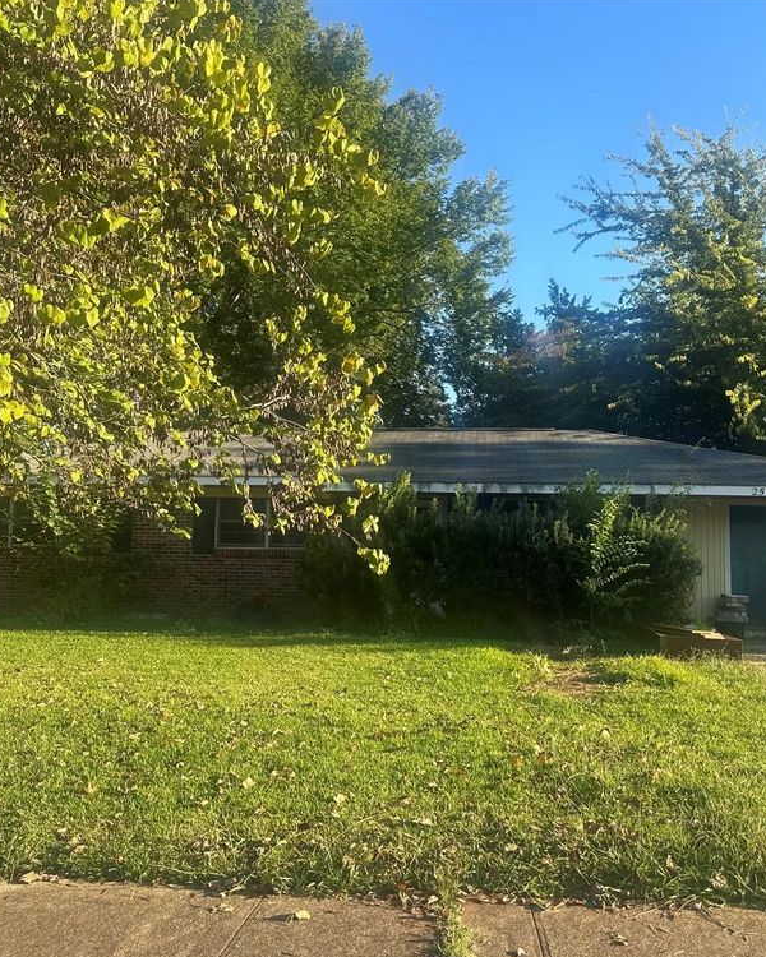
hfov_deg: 45.8
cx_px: 394
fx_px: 907
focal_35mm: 32
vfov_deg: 55.7
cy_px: 486
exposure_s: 1/1019
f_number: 1.78
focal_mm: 6.86
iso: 80
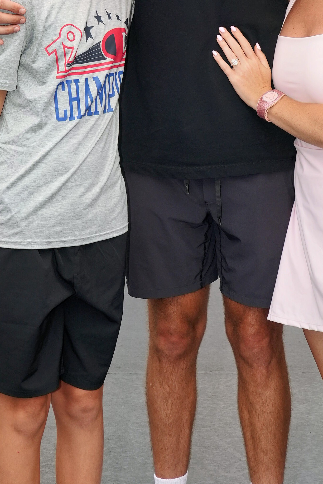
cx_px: 220
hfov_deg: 13.3
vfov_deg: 19.5
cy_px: 61
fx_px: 1386
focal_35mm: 103
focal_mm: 35
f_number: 7.1
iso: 200
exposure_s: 1/200
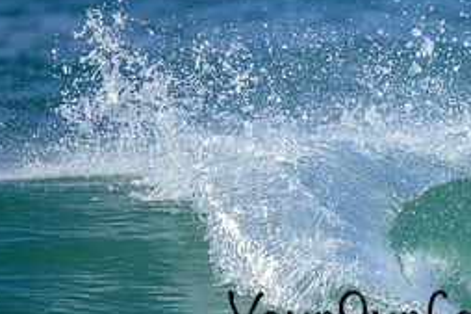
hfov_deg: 1.0
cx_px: 442
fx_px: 26070
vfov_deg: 0.7
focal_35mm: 1994
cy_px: 271
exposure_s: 1/2000
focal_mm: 800
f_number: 6.3
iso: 250
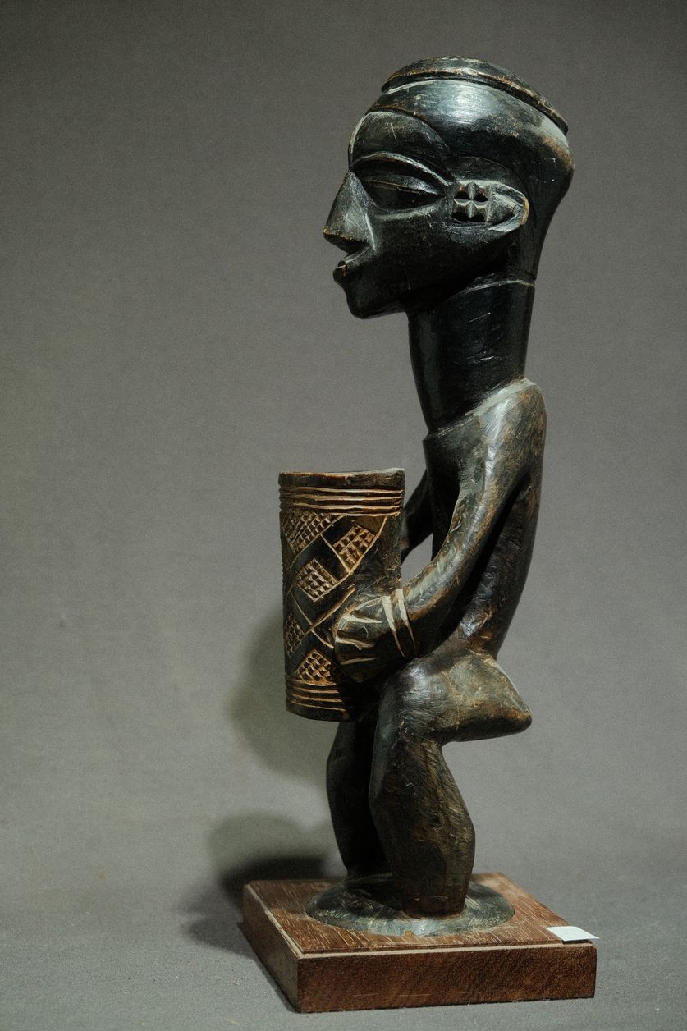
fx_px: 1689
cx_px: 344
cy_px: 516
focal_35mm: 59
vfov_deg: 33.9
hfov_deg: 23.0
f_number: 3.6
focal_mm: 39
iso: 640
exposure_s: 1/56
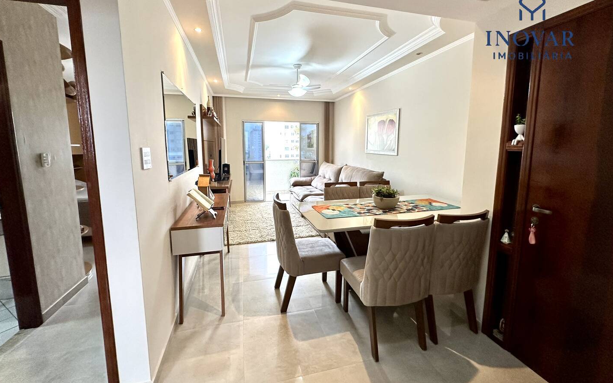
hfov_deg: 101.5
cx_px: 305
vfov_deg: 74.6
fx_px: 251
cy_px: 177
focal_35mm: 15
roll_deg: -0.2
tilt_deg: -6.8
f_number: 2.2
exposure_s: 1/120
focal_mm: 2.22
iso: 200
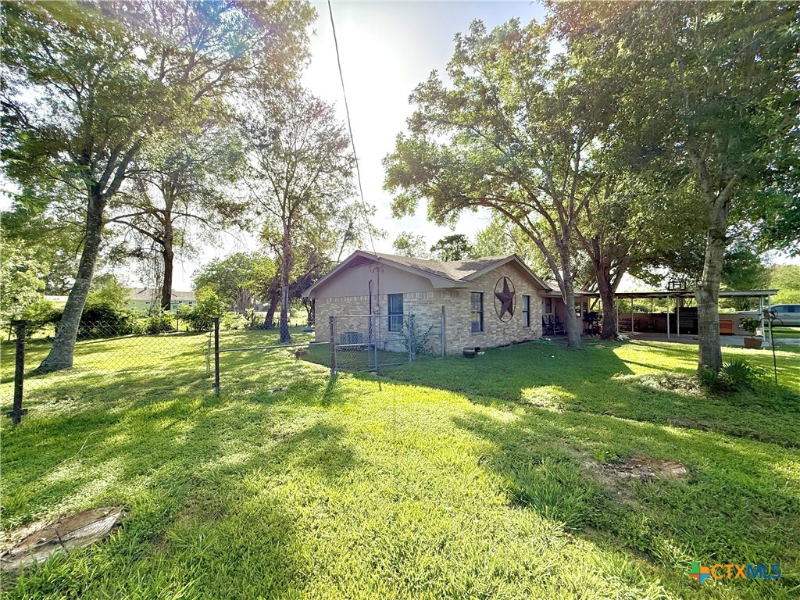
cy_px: 300
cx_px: 400
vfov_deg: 85.7
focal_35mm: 14
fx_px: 324
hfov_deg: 102.1
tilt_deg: +3.7
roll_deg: +0.2
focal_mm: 2.22
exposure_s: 1/1431
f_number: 2.2
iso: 64
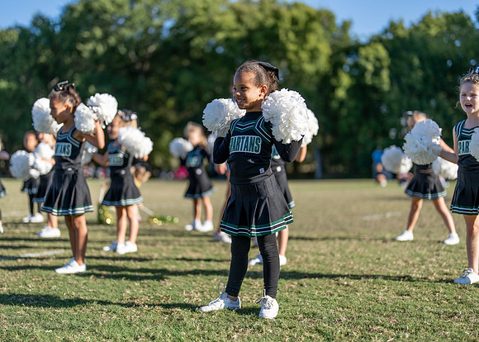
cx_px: 240
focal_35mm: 52
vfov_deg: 27.0
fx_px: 713
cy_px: 171
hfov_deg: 37.2
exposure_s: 1/6400
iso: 100
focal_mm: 50
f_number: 1.2
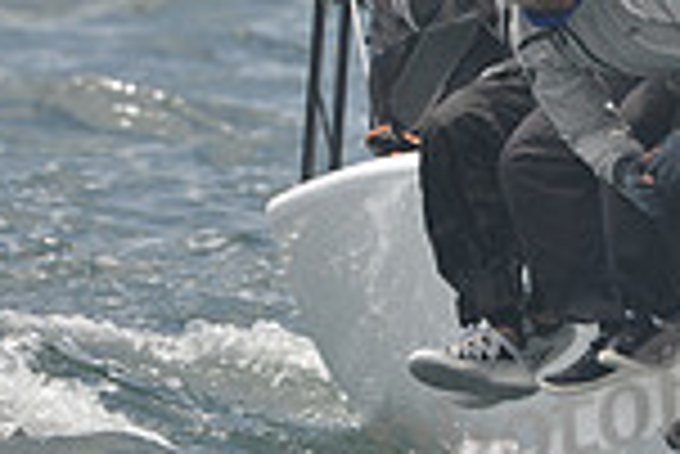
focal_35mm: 1155
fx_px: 21837
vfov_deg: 1.2
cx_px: 1238
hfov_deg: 1.8
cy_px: 97
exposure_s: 1/1000
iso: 280
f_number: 8
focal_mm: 300
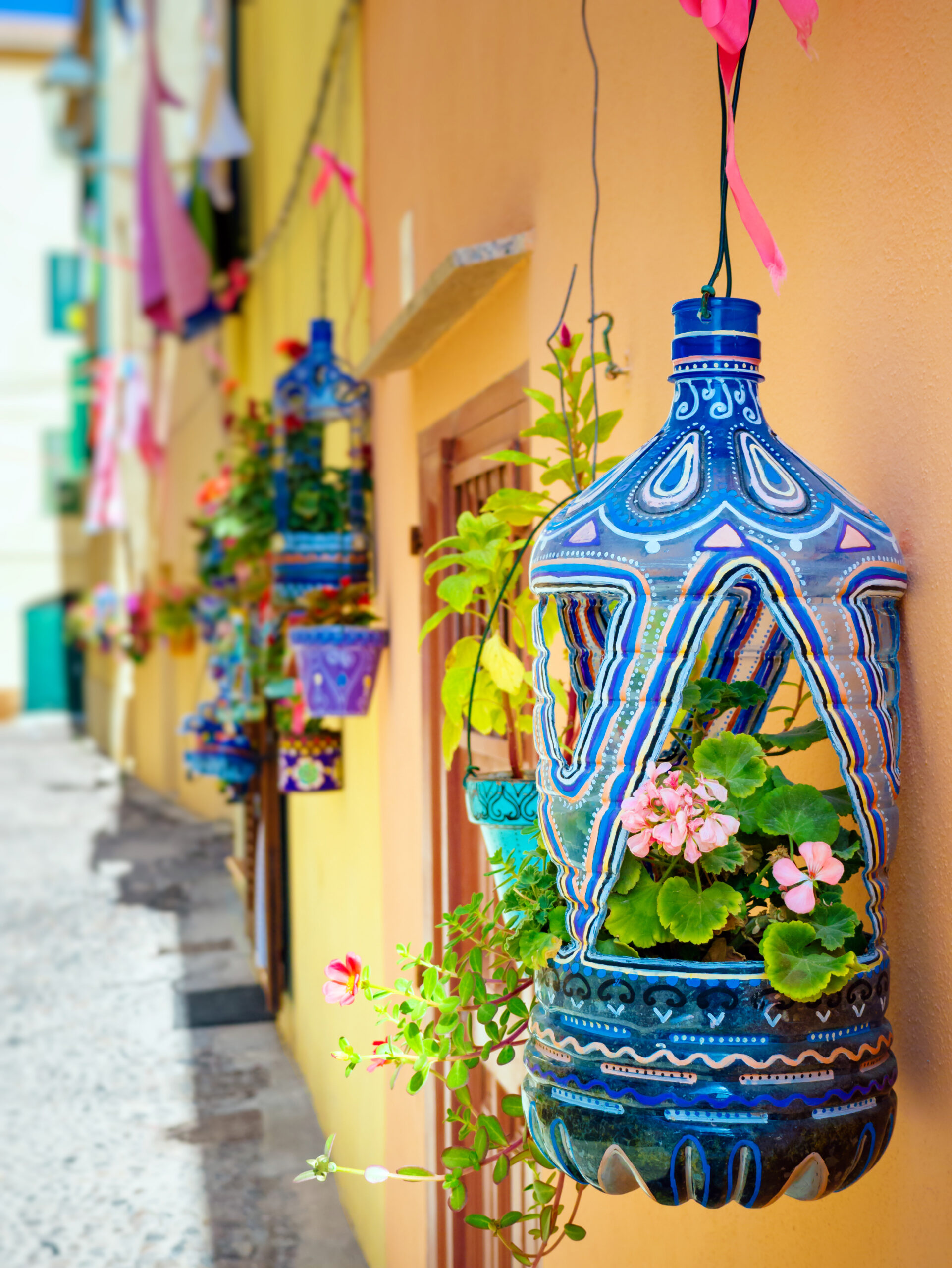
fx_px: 2125
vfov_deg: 33.2
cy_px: 634
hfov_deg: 25.2
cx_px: 476
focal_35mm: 58
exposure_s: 1/640
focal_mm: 29
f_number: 5.6
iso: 200
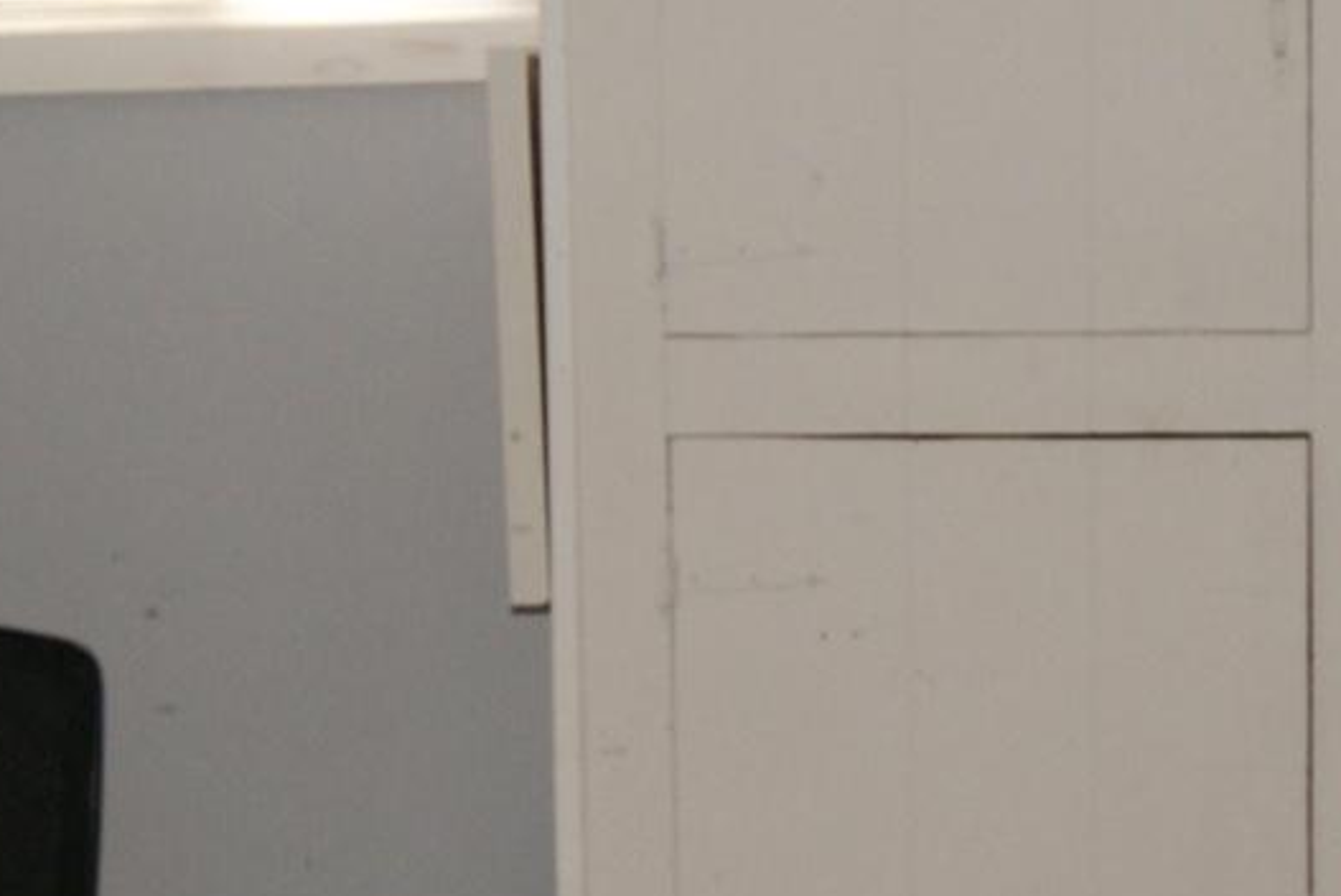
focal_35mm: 105
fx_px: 3913
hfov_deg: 19.4
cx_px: 858
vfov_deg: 13.0
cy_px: 233
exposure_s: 1/60
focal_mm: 18
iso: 400
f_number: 5.6
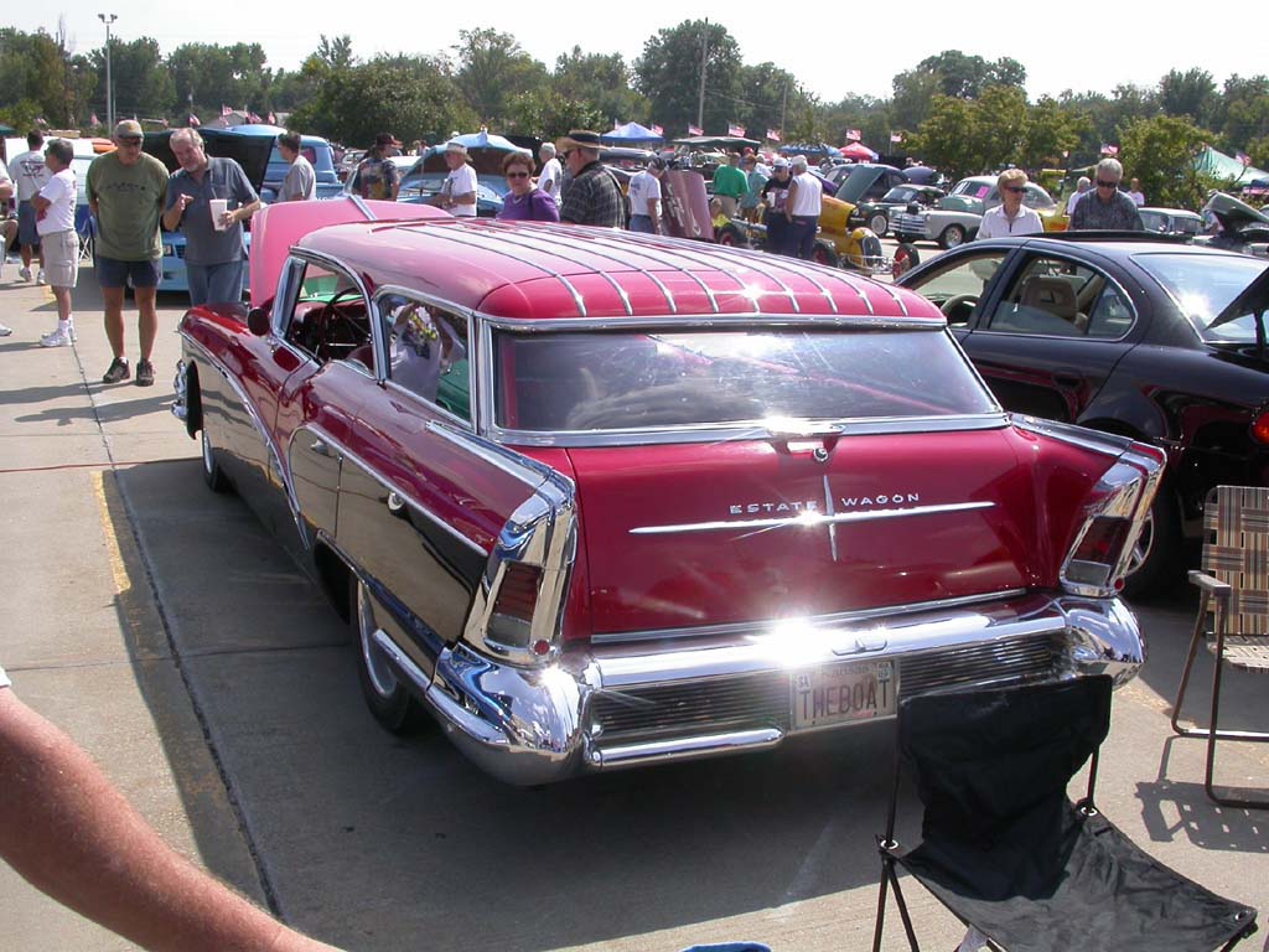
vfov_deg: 37.7
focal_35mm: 38
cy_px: 476
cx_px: 634
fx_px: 1393
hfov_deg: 49.0
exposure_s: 1/266
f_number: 7.5
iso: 100
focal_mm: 7.85
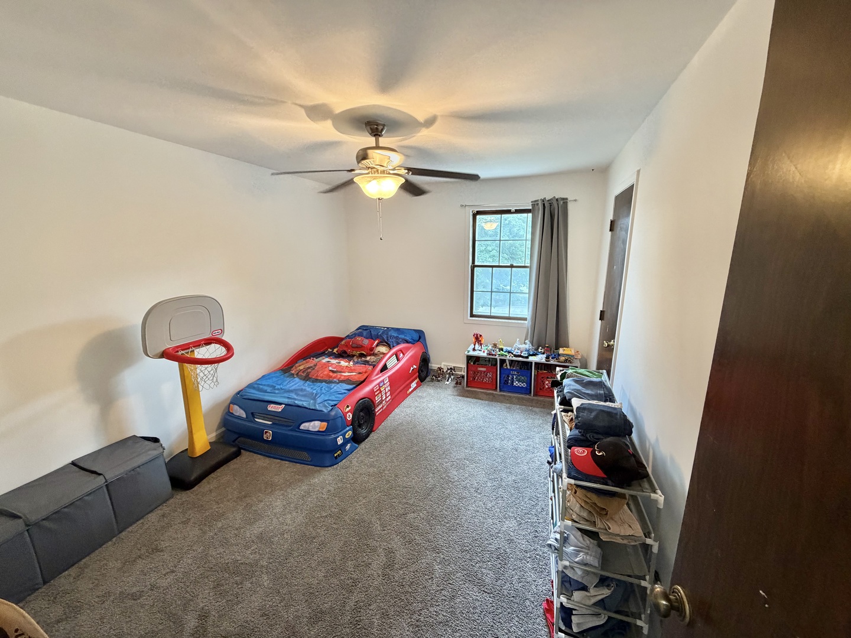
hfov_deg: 102.1
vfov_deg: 85.7
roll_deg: +0.3
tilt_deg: -12.5
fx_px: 344
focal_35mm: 14
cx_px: 426
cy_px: 319
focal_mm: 2.22
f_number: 2.2
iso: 400
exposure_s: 1/60
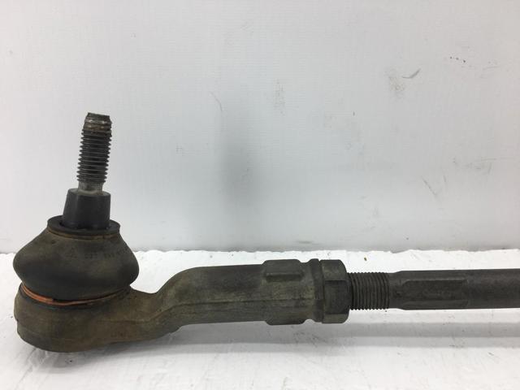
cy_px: 195
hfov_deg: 61.7
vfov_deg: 48.2
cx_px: 260
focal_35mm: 29
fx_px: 436
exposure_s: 1/174
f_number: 2.2
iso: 25
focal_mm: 4.15
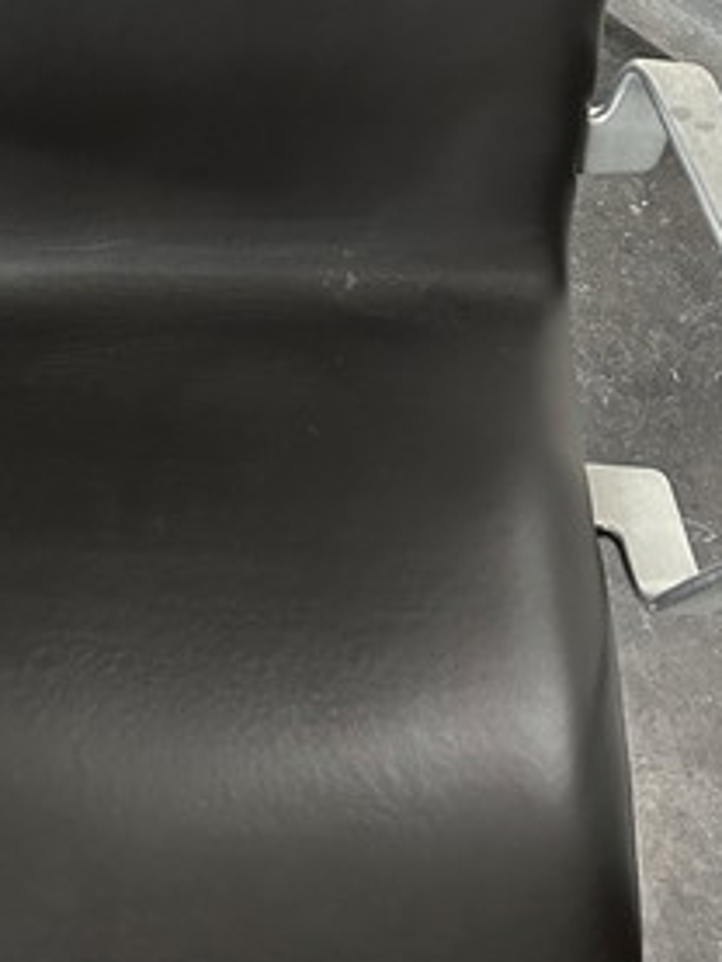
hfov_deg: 22.7
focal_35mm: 64
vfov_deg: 29.3
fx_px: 1778
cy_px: 144
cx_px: 153
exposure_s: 1/40
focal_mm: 5.7
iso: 640
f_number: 1.5
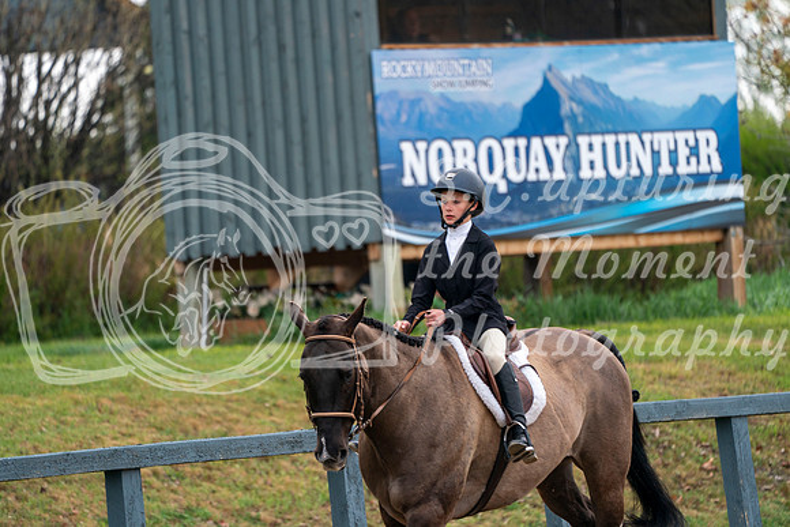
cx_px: 395
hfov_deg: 5.2
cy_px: 264
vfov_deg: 3.4
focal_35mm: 400
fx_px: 8779
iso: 400
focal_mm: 400
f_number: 5.6
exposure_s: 1/500
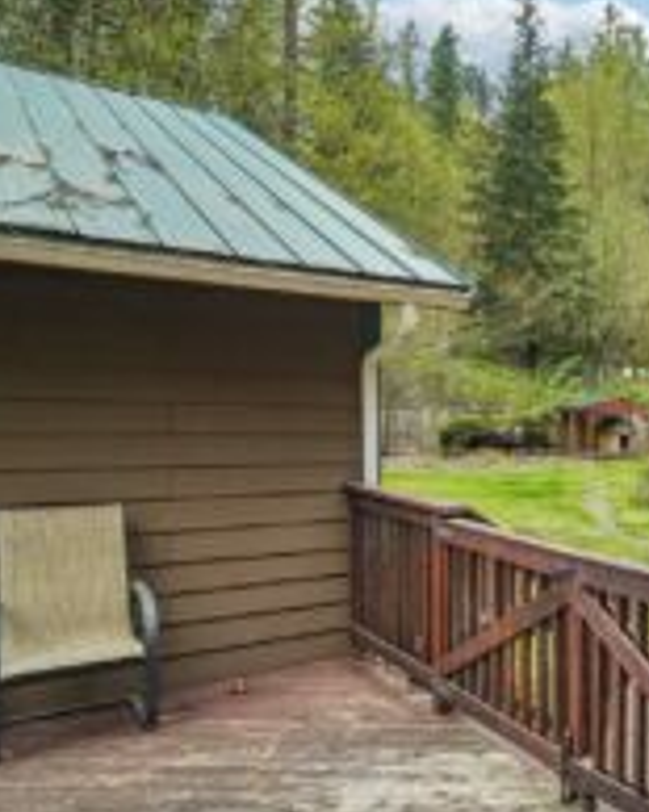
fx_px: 745
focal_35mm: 31
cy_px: 458
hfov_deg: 37.5
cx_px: 749
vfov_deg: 57.0
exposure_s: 1/320
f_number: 8
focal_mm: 16
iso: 1600
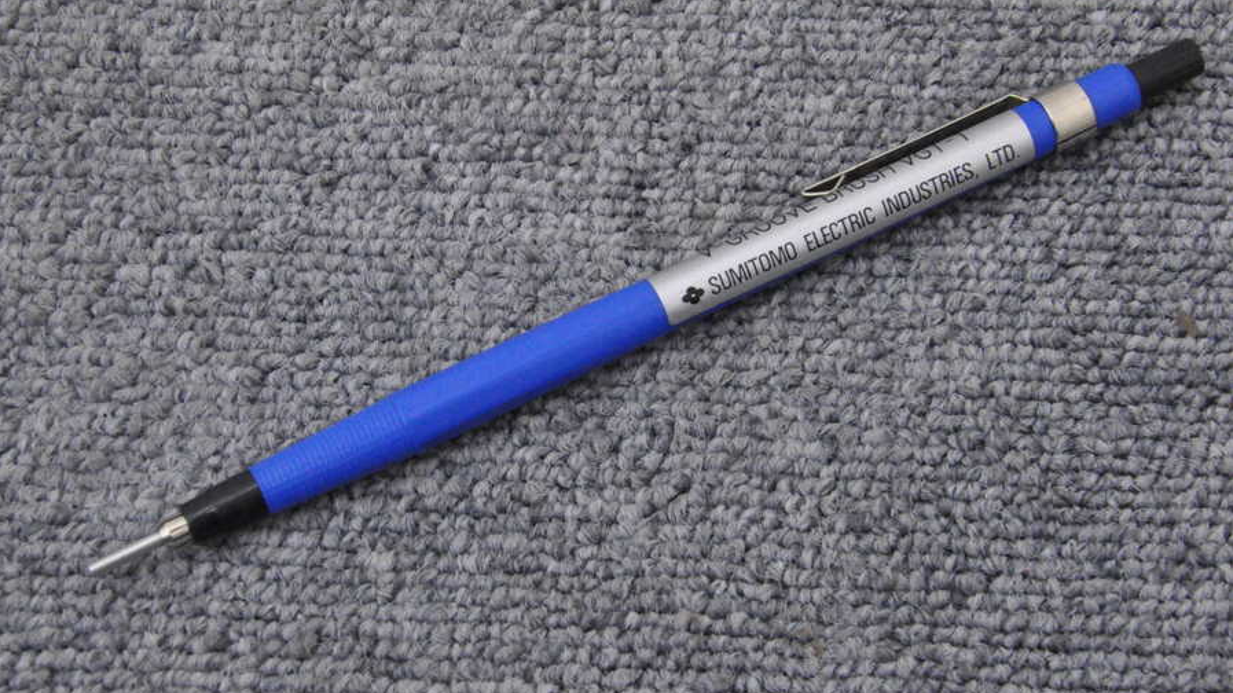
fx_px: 3399
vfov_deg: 11.6
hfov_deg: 20.6
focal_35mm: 104
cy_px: 330
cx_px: 616
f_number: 20
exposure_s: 1/50
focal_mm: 66
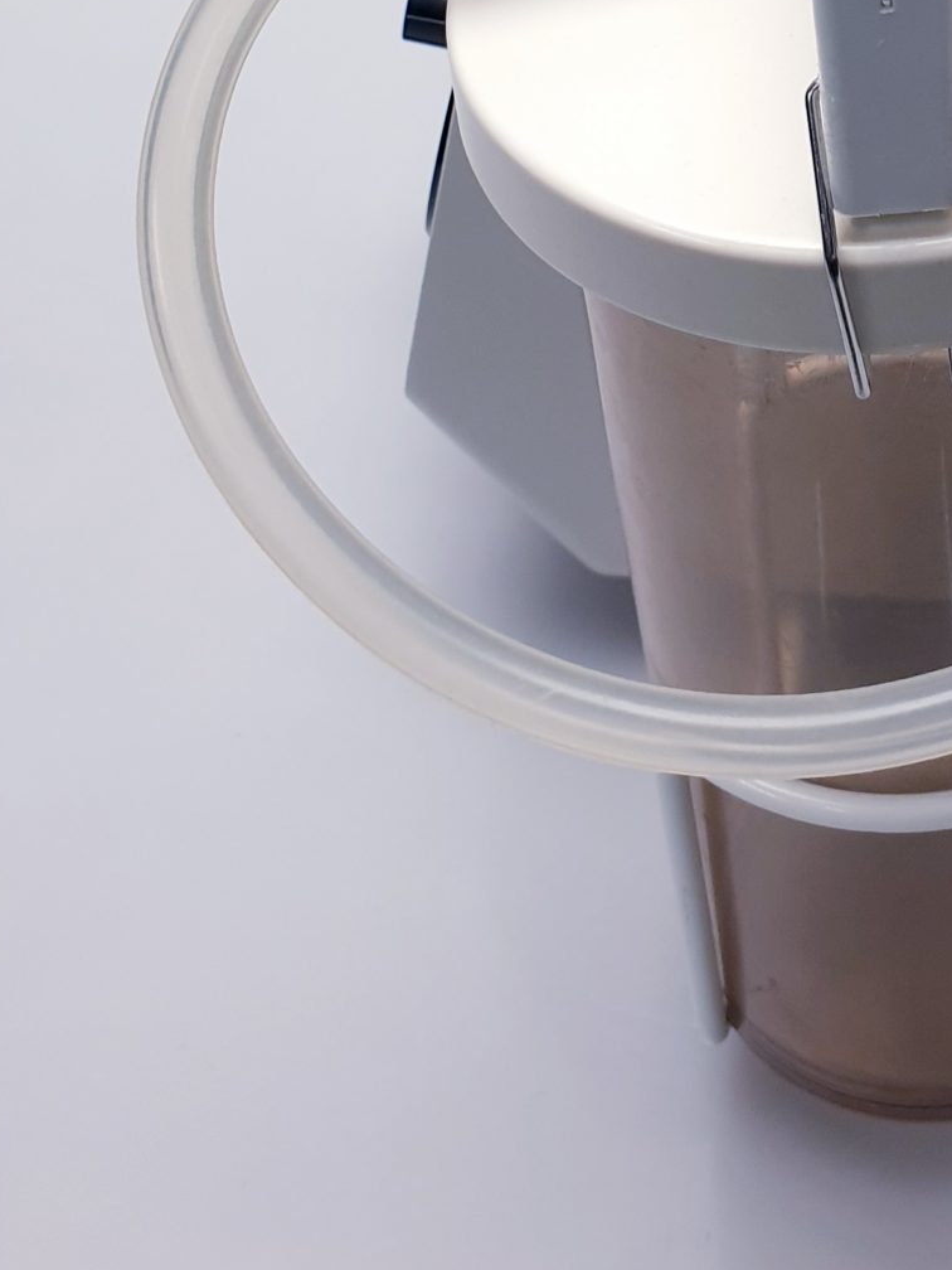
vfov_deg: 26.0
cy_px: -280
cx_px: 936
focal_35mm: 66
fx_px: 2420
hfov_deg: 21.5
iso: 64
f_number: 2.4
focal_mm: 4.3
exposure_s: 1/100
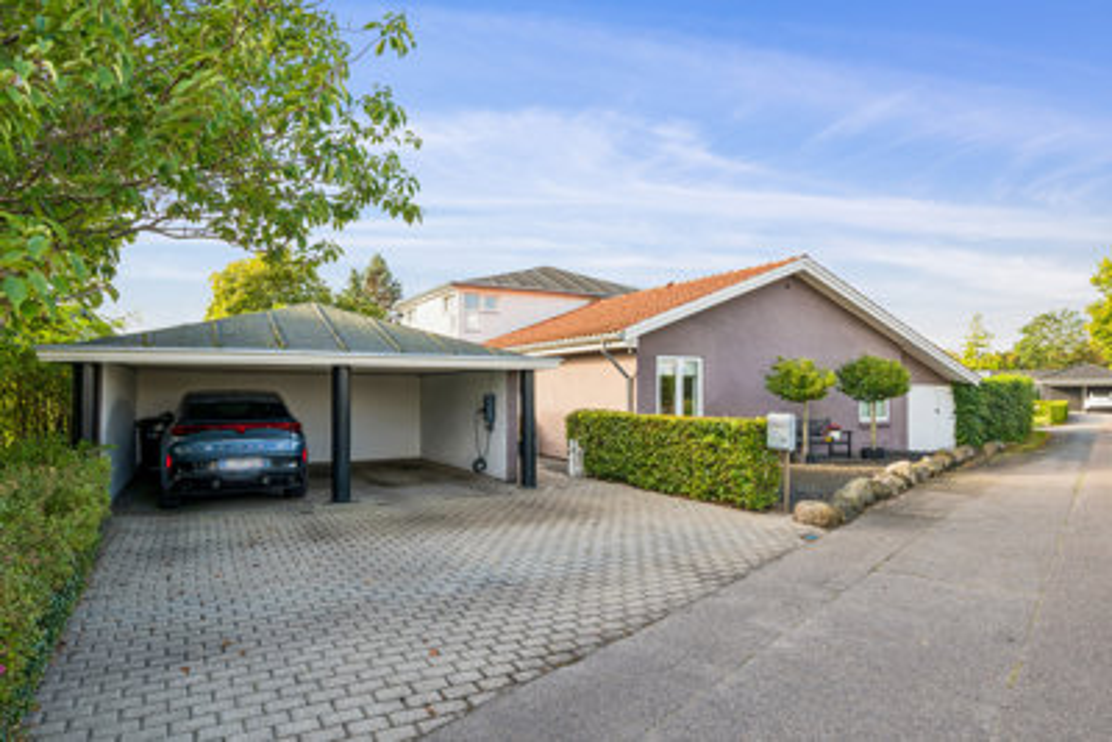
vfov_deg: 60.7
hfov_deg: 82.6
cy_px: 371
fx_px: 633
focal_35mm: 20
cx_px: 556
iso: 320
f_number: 6.3
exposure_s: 1/200
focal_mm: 20.5
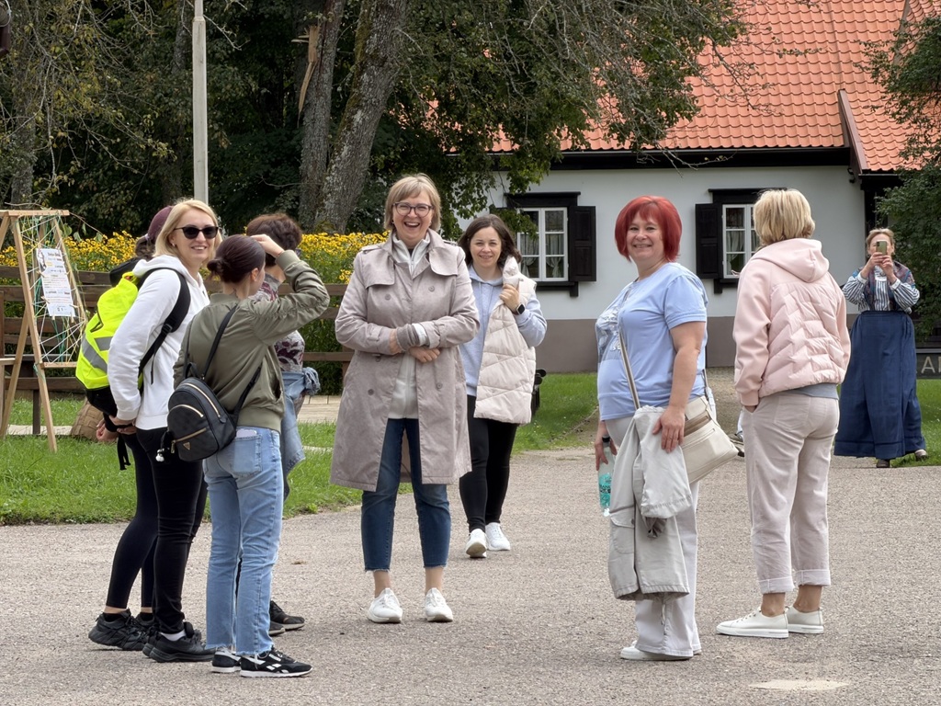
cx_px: 470
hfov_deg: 9.9
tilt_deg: -1.5
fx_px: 5437
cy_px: 353
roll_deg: +0.7
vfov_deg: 7.4
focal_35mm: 200
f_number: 2.8
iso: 50
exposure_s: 1/361
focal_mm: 16.89
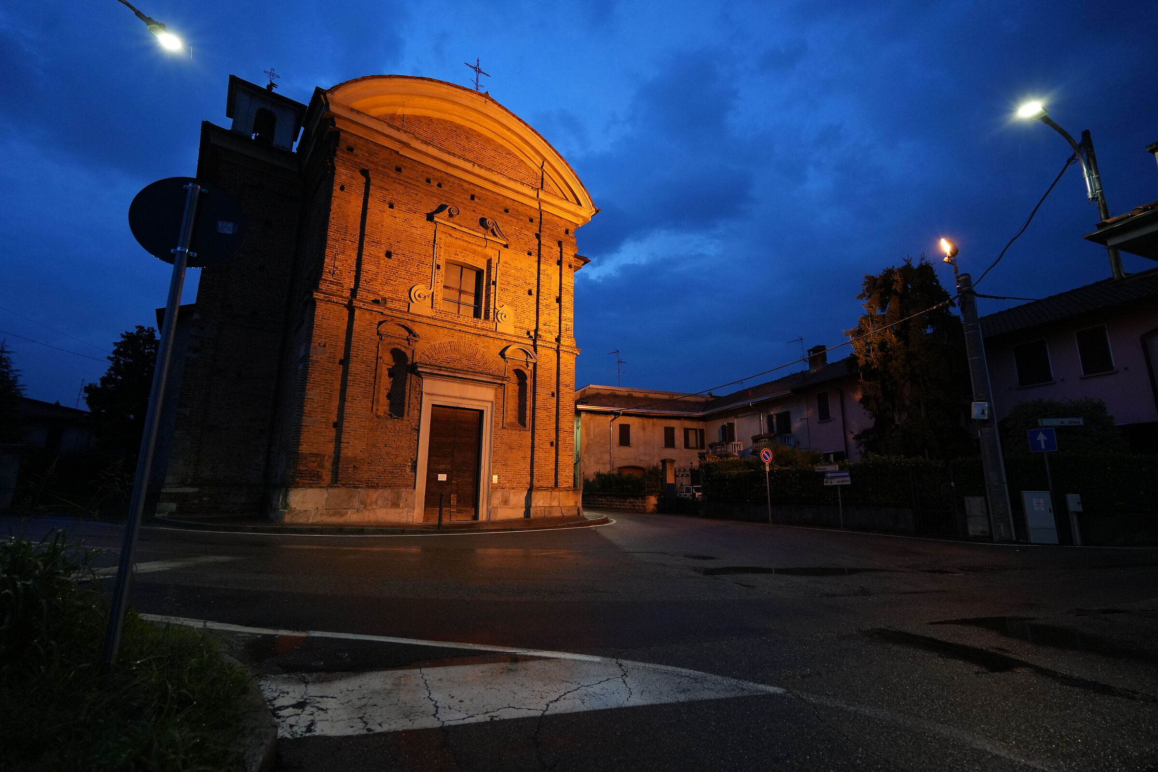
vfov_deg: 73.7
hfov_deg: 96.7
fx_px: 515
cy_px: 386
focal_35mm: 16
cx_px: 579
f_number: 4
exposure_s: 1/30
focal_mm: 16
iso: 3200
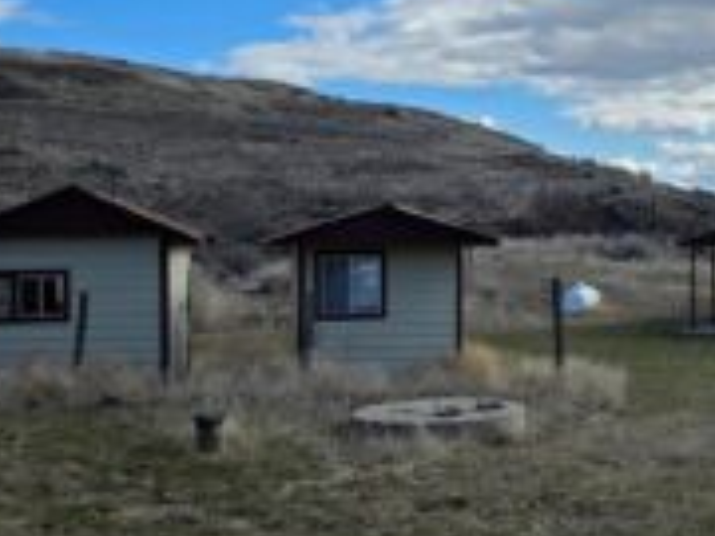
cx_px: 540
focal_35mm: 51
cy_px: 230
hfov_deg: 36.6
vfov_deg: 28.5
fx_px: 1053
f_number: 1.7
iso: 80
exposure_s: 1/5447
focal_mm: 6.3
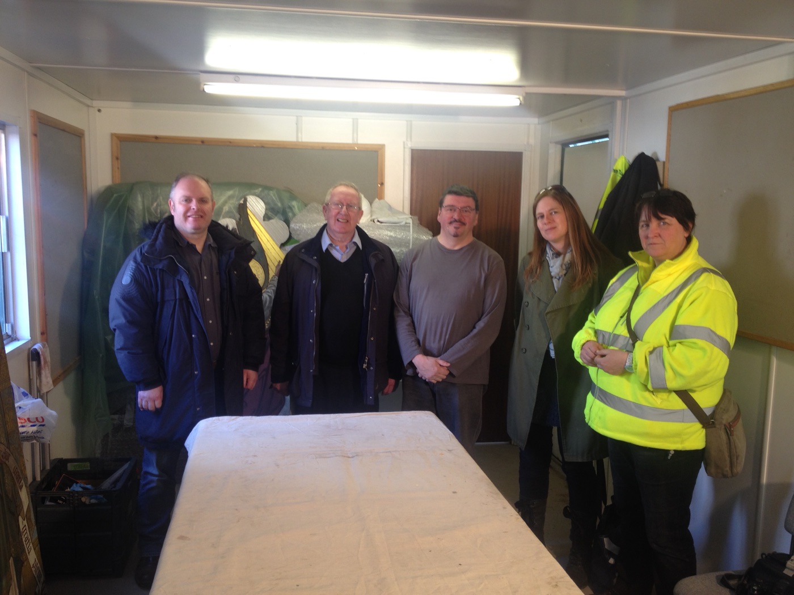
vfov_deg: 40.7
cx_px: 397
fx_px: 803
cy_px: 298
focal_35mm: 35
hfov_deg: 52.6
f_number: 2.4
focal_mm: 4.28
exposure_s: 1/30
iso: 50
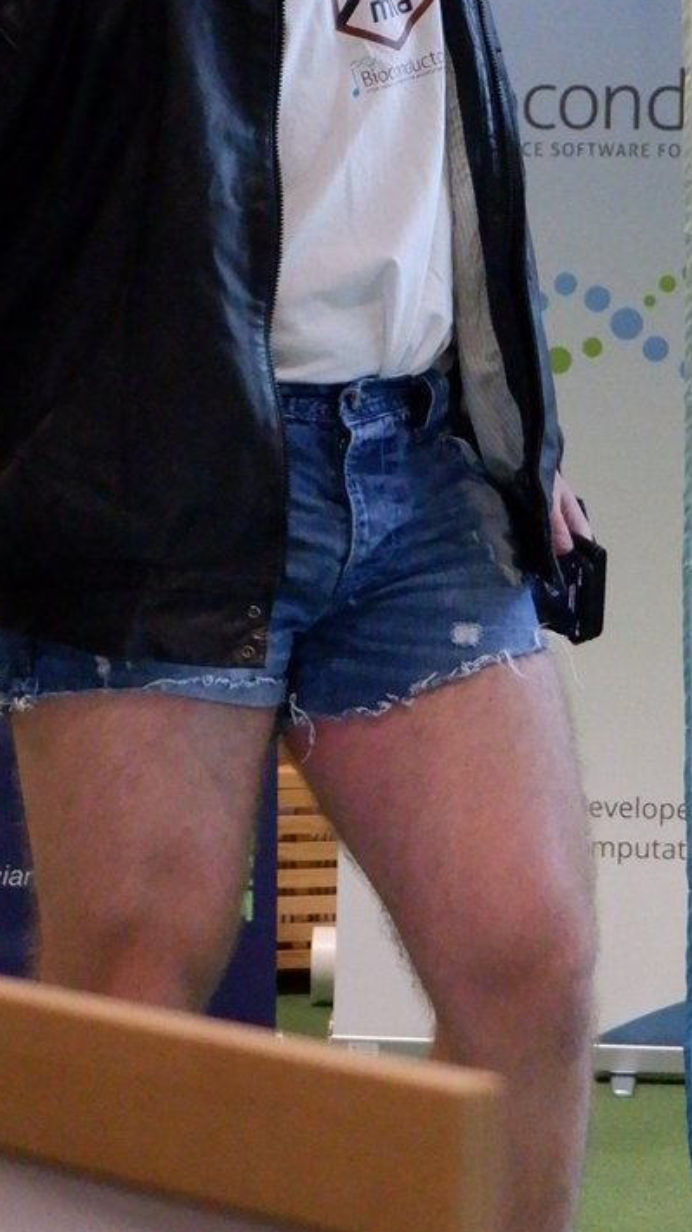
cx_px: 330
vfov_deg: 16.4
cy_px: 297
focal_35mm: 130
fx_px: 4244
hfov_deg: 9.3
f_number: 4.5
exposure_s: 1/180
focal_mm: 29.6
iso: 6400
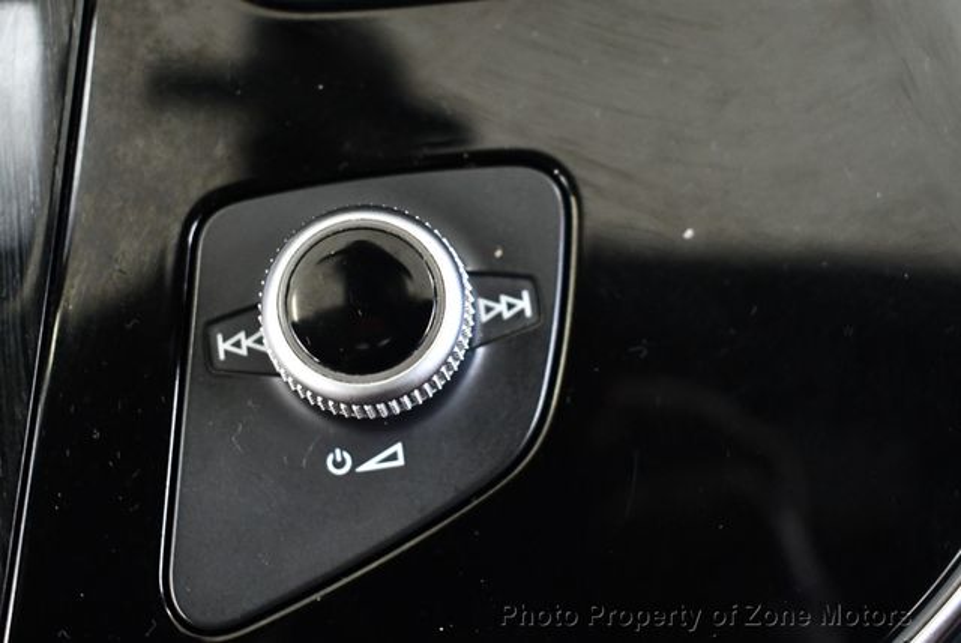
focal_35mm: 46
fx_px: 1229
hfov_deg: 42.7
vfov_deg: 29.3
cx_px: 480
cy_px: 322
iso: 3200
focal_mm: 23
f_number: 3.8
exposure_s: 1/80
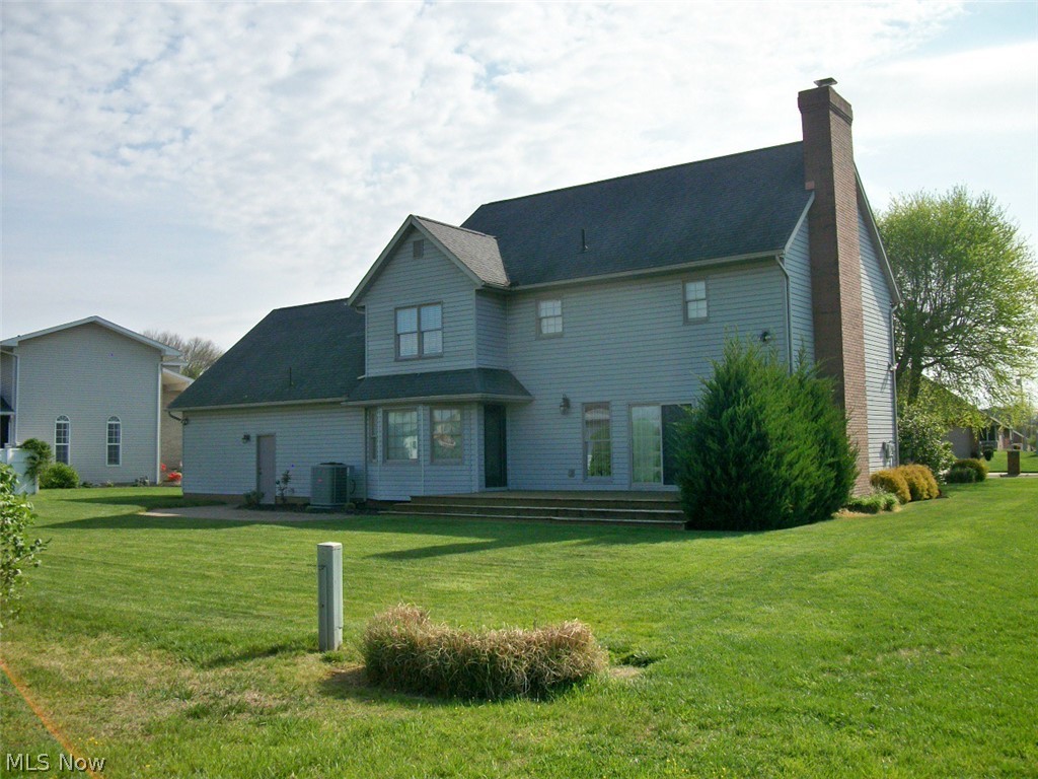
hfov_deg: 56.8
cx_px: 519
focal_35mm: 32
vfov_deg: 44.2
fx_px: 960
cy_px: 390
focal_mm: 5.7
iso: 80
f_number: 8.8
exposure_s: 1/320
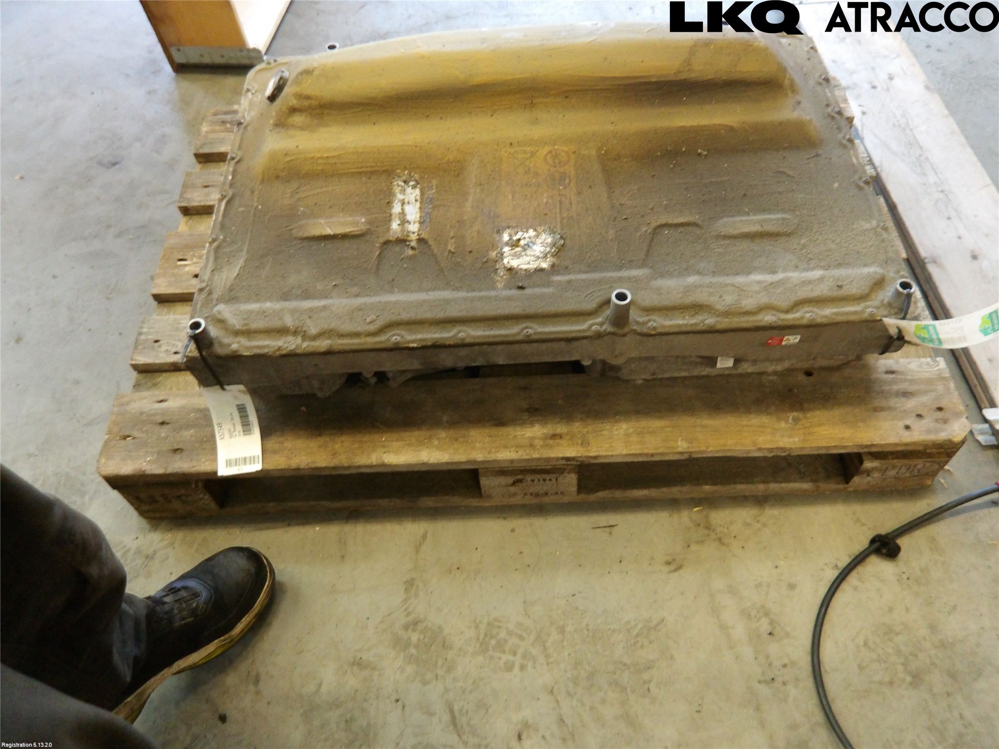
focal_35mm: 27
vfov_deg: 51.4
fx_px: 779
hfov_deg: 65.3
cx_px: 500
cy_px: 374
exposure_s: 1/60
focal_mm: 4.9
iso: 624
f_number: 3
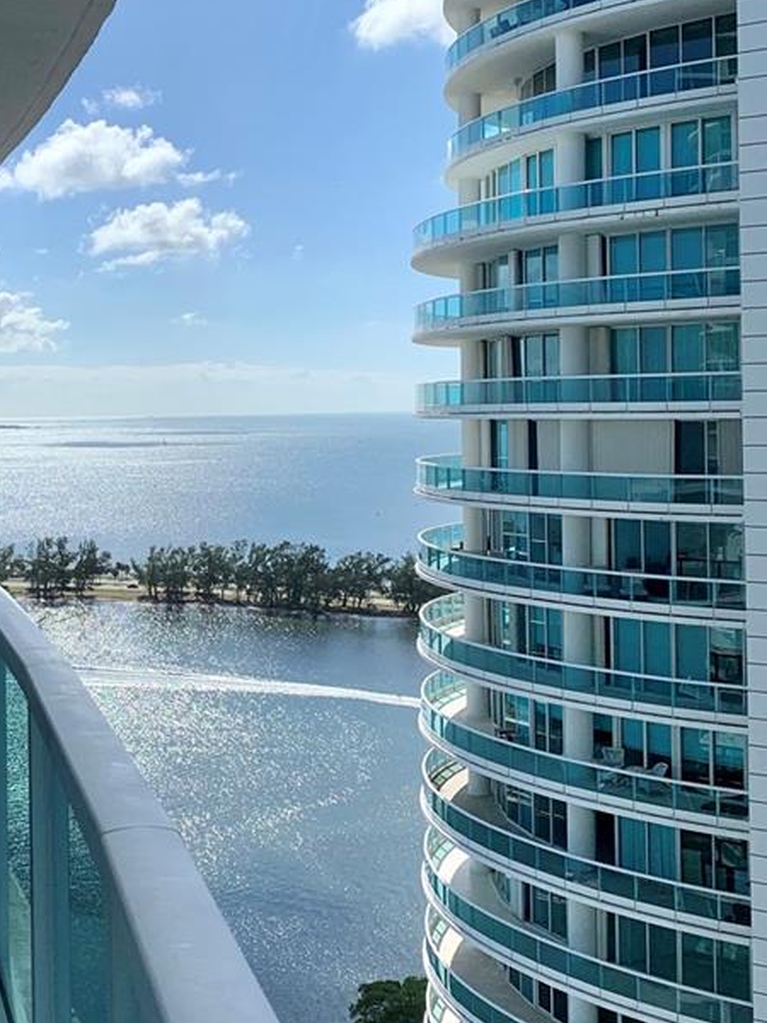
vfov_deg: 36.7
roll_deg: +0.9
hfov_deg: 26.9
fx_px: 1536
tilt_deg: +0.6
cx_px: 48
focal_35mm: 52
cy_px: 425
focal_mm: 4.25
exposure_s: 1/5714
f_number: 1.8
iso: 25
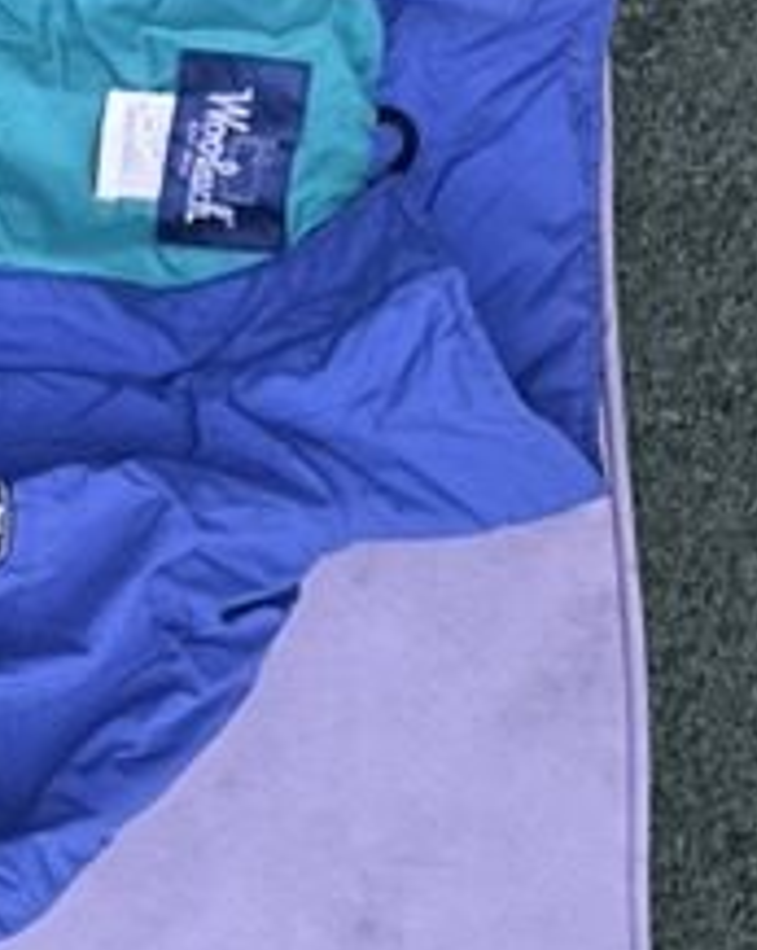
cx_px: -438
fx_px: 3368
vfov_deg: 15.9
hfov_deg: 12.1
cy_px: 92
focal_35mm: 120
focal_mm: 4.2
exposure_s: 1/13
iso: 500
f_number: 1.6
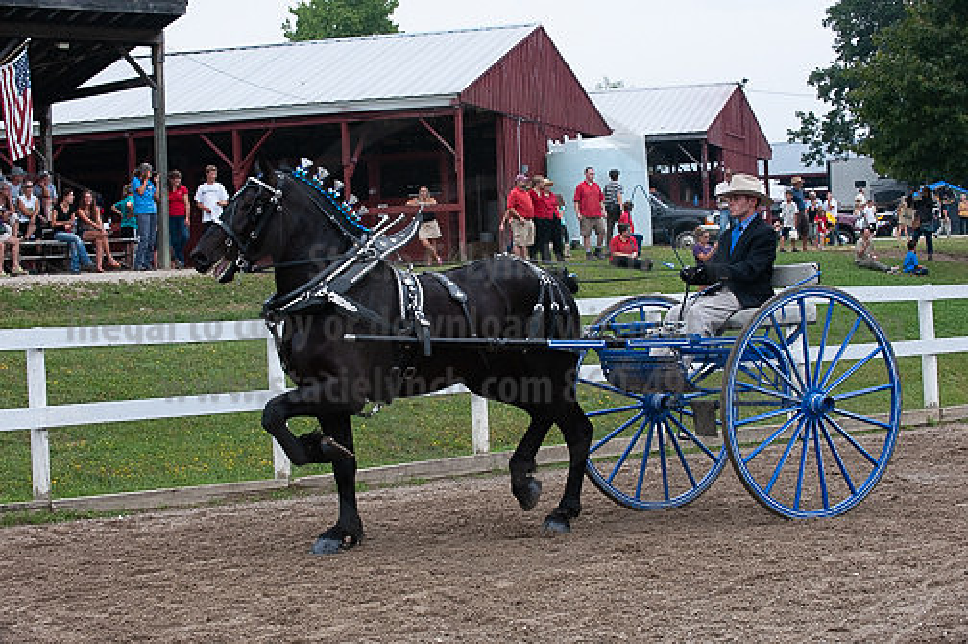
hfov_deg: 24.8
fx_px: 2203
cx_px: 484
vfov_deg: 16.6
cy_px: 322
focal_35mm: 82
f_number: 5.6
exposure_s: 1/1000
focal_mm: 82
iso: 2000
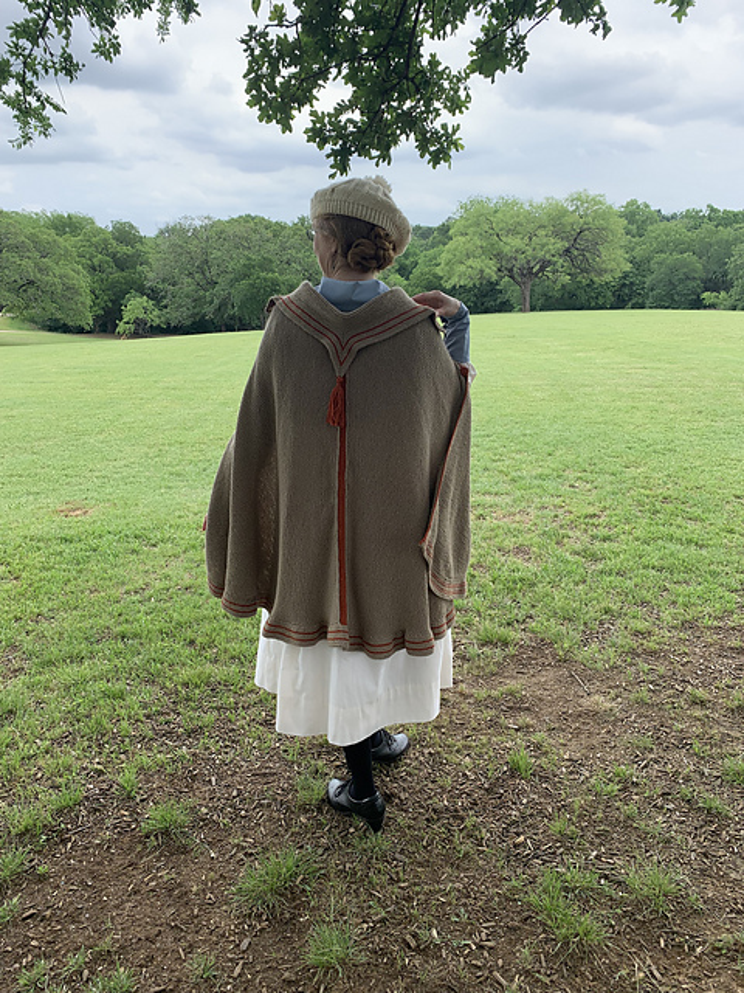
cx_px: 372
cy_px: 496
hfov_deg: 53.1
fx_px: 745
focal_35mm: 26
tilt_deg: -17.2
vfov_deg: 67.3
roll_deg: +1.9
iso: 25
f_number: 1.8
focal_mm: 4.25
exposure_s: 1/732
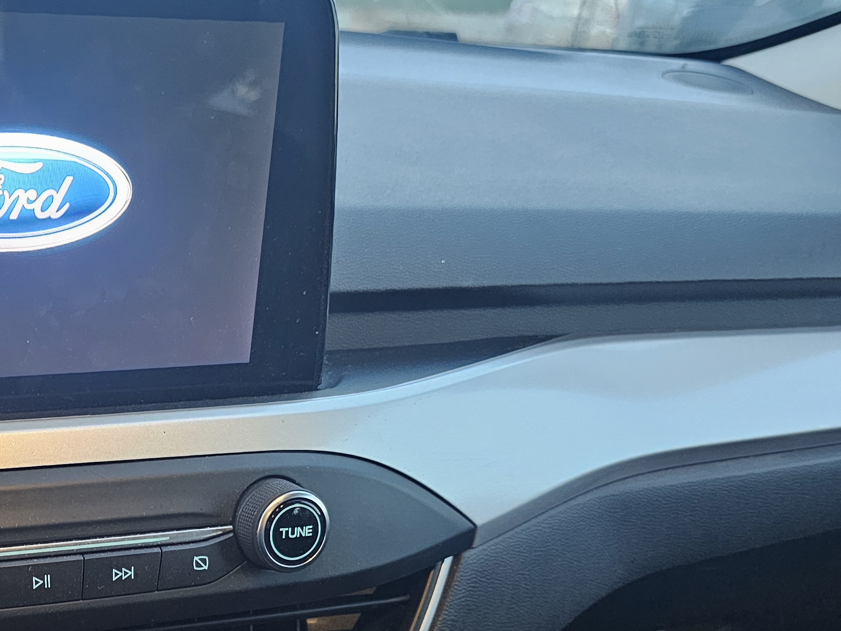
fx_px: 1215
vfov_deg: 28.2
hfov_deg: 35.1
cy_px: 551
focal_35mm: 50
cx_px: 24
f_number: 1.7
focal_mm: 6.3
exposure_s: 1/33.3
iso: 640
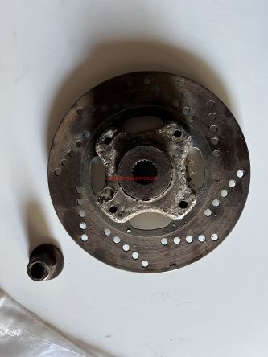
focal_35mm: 26
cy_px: 178
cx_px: 134
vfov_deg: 67.3
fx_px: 268
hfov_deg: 53.1
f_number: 1.5
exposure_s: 1/60
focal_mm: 5.7
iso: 400
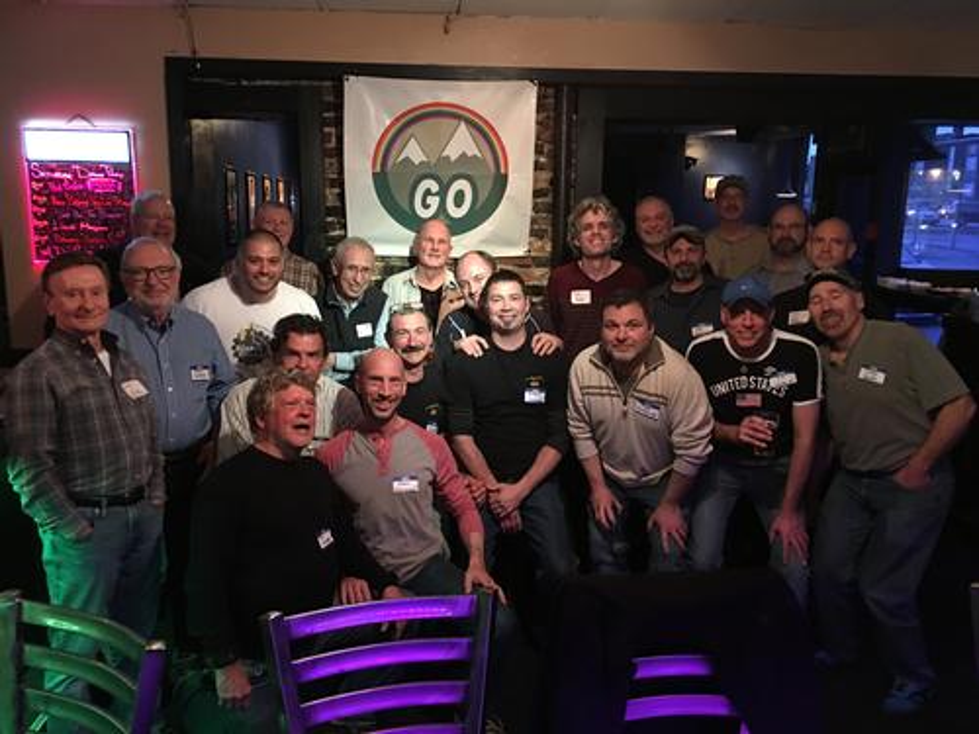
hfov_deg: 61.7
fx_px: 820
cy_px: 367
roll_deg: -0.1
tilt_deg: -8.4
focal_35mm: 29
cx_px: 490
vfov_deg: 48.2
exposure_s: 1/4
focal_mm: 4.15
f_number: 2.2
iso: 100
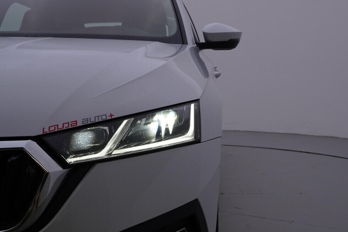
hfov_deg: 37.4
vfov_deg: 25.4
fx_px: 512
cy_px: 146
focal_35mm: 53
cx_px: 210
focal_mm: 24
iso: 125
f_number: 5.6
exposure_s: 1/160
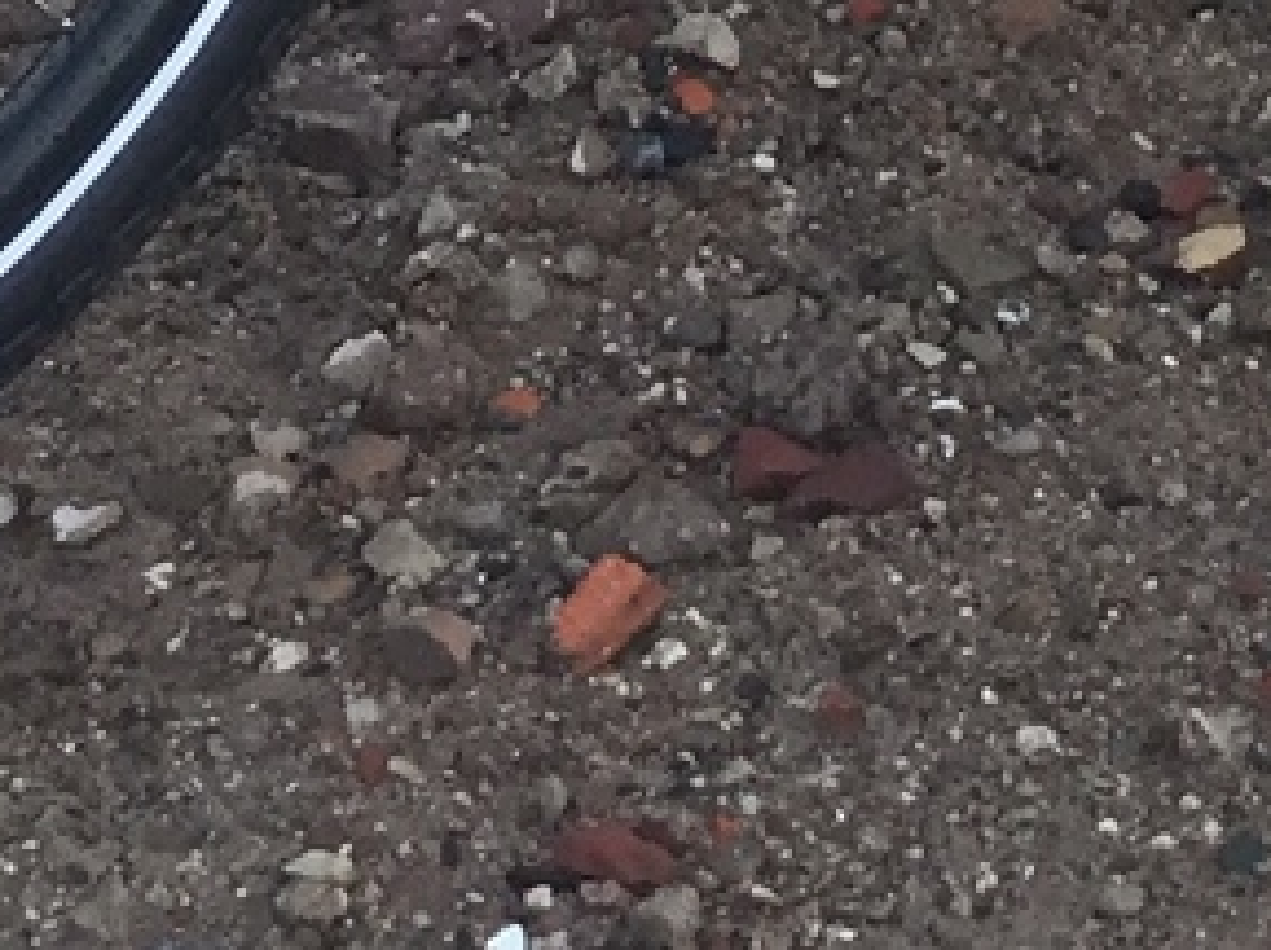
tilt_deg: -12.3
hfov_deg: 11.9
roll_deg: -1.9
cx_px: 1403
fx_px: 6014
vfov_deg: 8.1
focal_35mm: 164
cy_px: -1557
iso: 80
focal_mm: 4.15
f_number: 2.2
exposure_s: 1/33
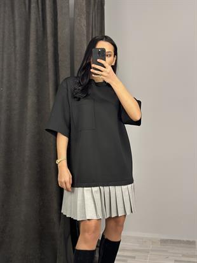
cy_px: 132
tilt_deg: -24.8
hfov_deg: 30.3
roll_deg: -0.7
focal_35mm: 48
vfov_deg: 39.6
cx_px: 98
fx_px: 364
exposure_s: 1/100
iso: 160
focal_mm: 6.86
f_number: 1.78
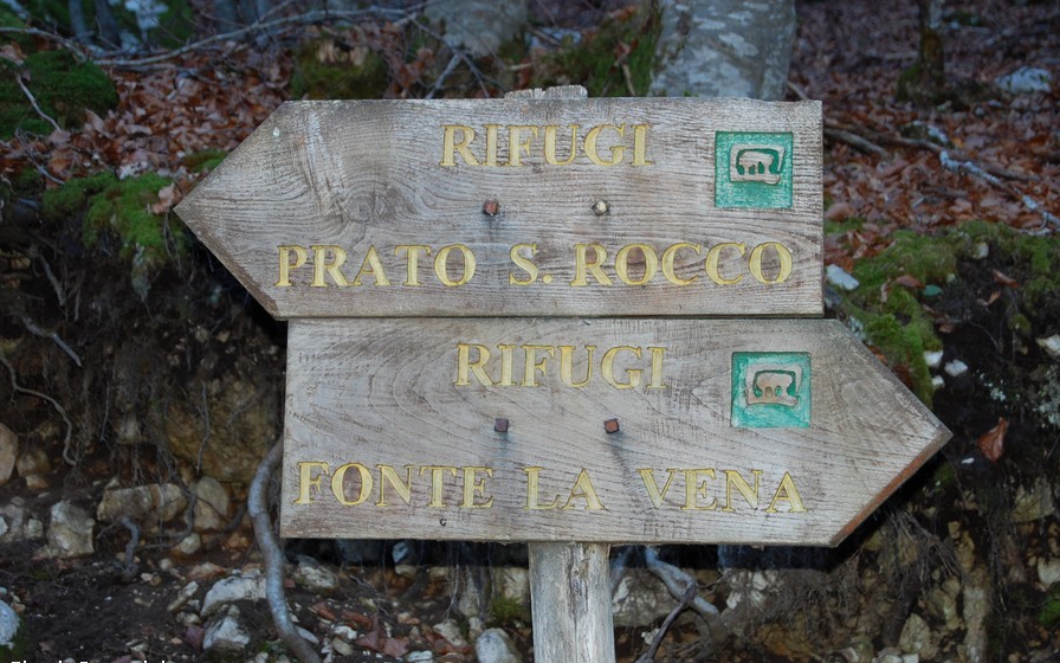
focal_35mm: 80
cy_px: 350
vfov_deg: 16.3
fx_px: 2311
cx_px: 531
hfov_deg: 25.8
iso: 400
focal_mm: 52
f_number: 5.6
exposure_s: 1/60
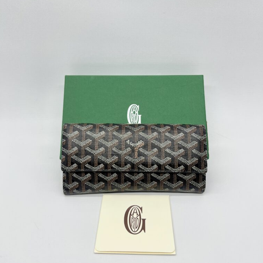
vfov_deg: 52.5
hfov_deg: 52.5
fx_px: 266
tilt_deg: -31.7
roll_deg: -0.2
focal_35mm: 31
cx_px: 131
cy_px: 134
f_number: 1.5
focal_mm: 5.7
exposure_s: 1/127
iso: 32
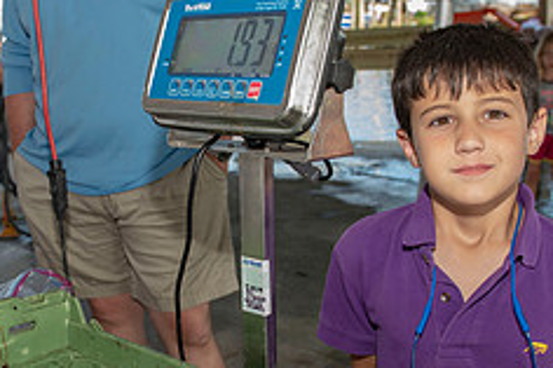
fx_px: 906
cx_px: 183
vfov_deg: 22.9
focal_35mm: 59
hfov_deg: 33.6
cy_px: 220
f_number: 5
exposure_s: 1/60
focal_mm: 24
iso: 50
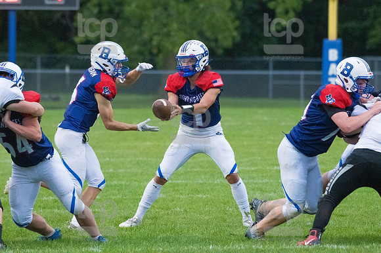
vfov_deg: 3.2
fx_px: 4601
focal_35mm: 435
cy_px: 126
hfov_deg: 4.7
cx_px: 190
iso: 10000
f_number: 5.6
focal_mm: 290
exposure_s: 1/2000
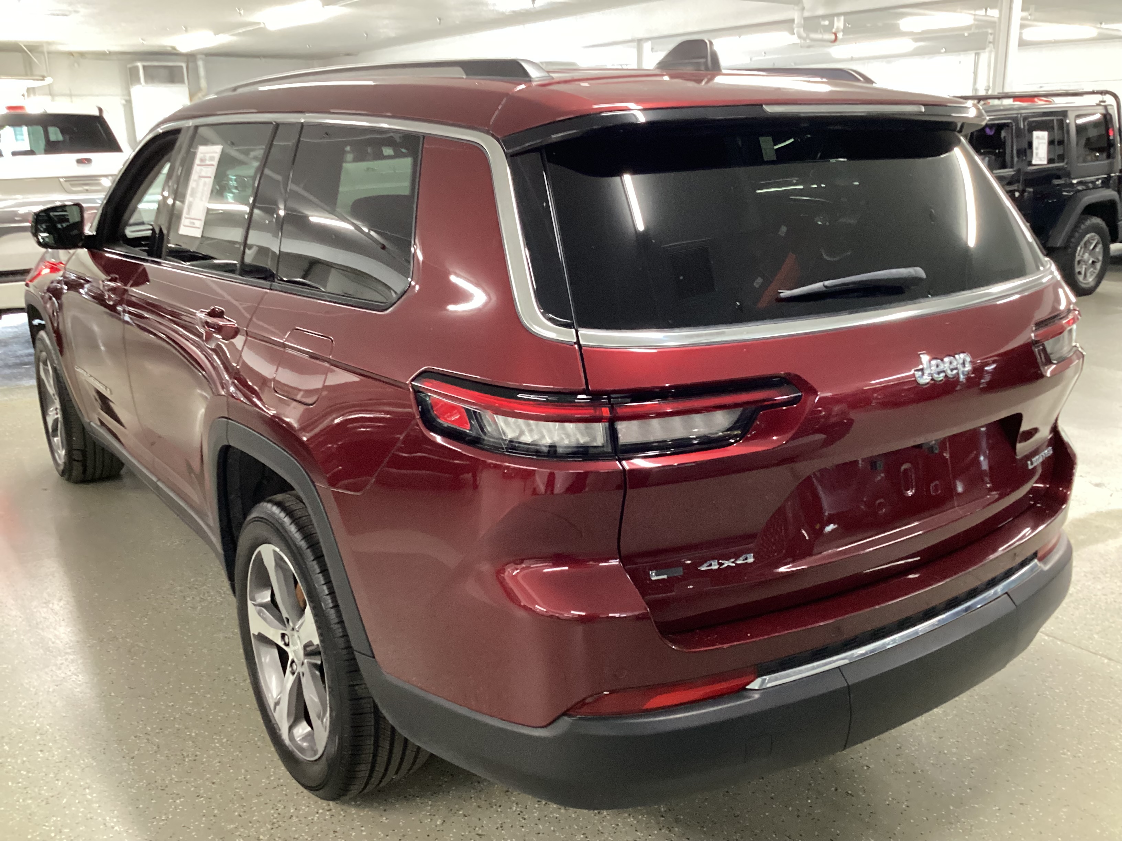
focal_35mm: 31
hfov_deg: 58.4
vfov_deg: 45.4
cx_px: 561
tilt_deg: -17.3
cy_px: 420
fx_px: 1005
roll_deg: +0.5
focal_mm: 3.3
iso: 400
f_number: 2.4
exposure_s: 1/30
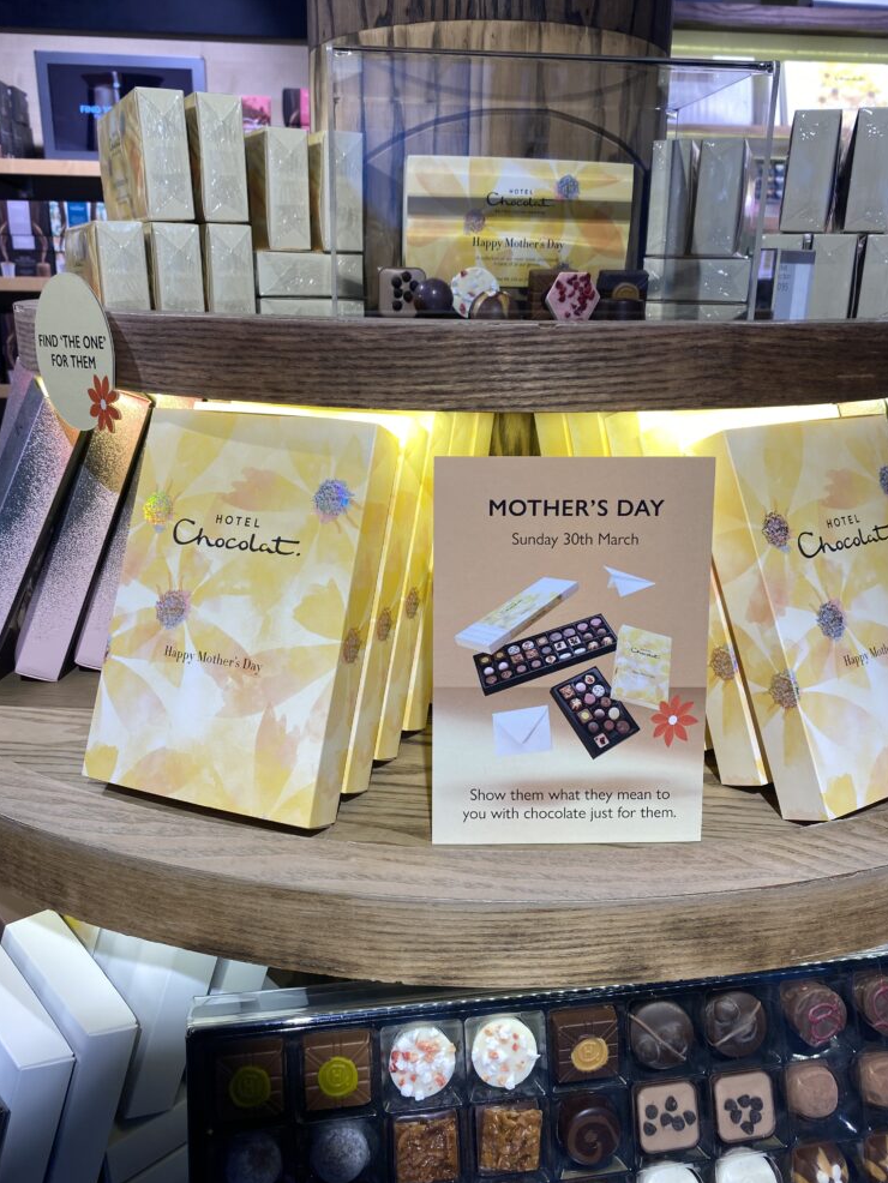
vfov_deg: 65.3
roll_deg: -1.2
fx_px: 923
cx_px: 434
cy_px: 572
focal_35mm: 27
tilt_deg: -17.6
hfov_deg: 51.4
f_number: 1.8
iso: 32
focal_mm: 4.25
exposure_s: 1/98
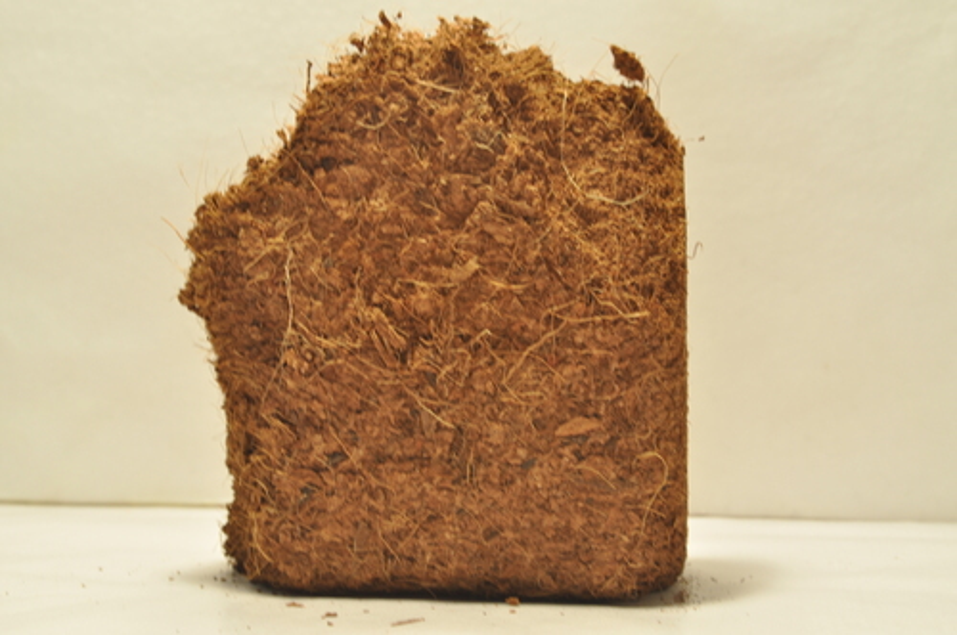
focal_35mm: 68
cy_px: 318
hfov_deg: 29.9
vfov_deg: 20.1
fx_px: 1792
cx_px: 478
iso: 200
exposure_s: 1/4
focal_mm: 45
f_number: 9
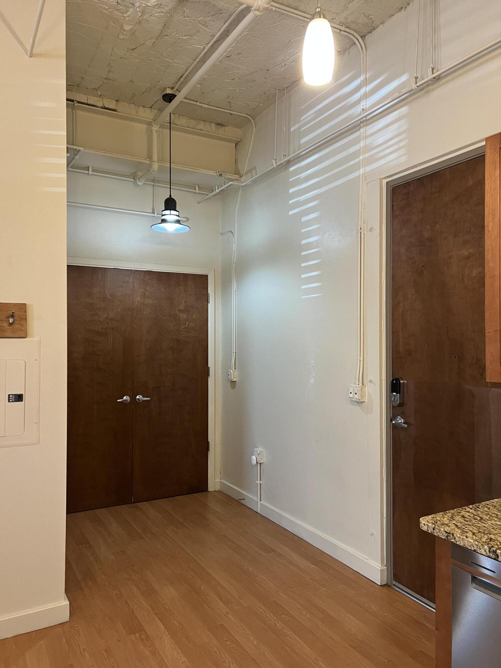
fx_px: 502
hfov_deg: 53.1
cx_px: 250
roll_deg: +0.3
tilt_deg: +0.8
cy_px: 334
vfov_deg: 67.3
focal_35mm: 26
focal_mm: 5.7
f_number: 1.5
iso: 320
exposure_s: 1/60
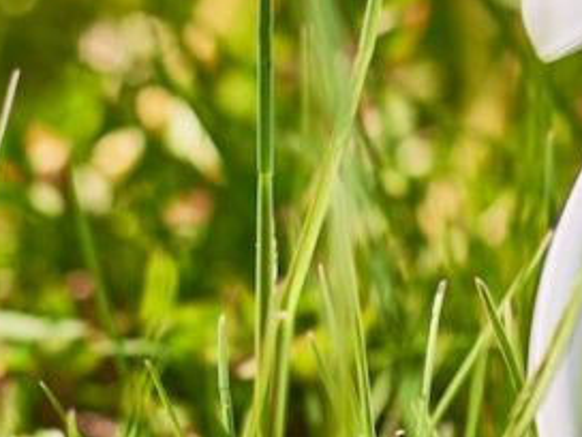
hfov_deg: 10.7
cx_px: 728
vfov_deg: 8.2
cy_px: 229
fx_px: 3043
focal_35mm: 181
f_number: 4
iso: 100
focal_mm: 50
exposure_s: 1/1250
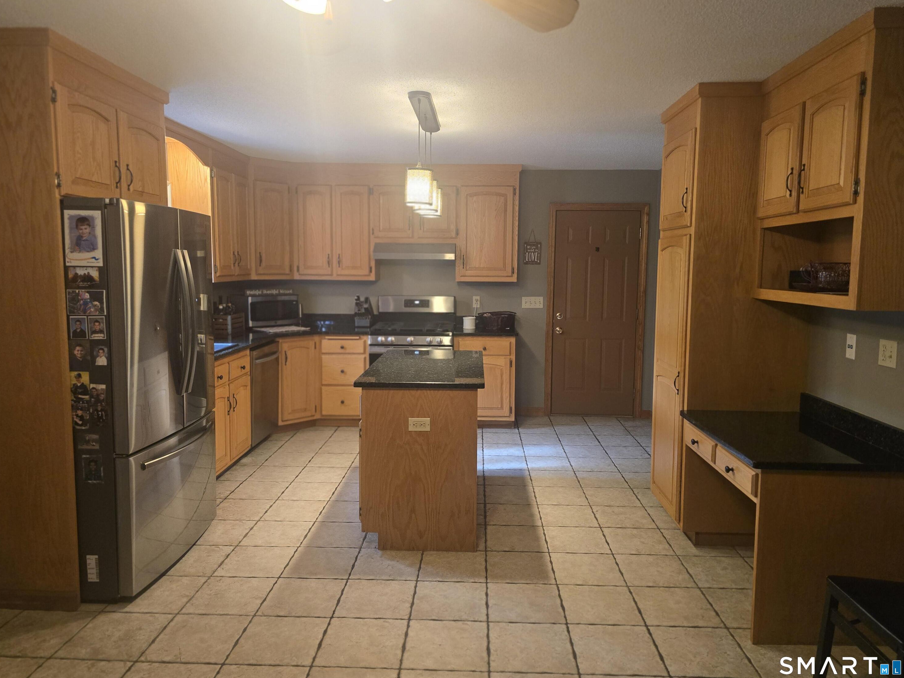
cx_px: 448
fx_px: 627
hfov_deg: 71.6
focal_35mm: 24
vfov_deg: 56.8
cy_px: 328
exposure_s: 1/120
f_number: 1.7
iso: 640
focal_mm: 6.3
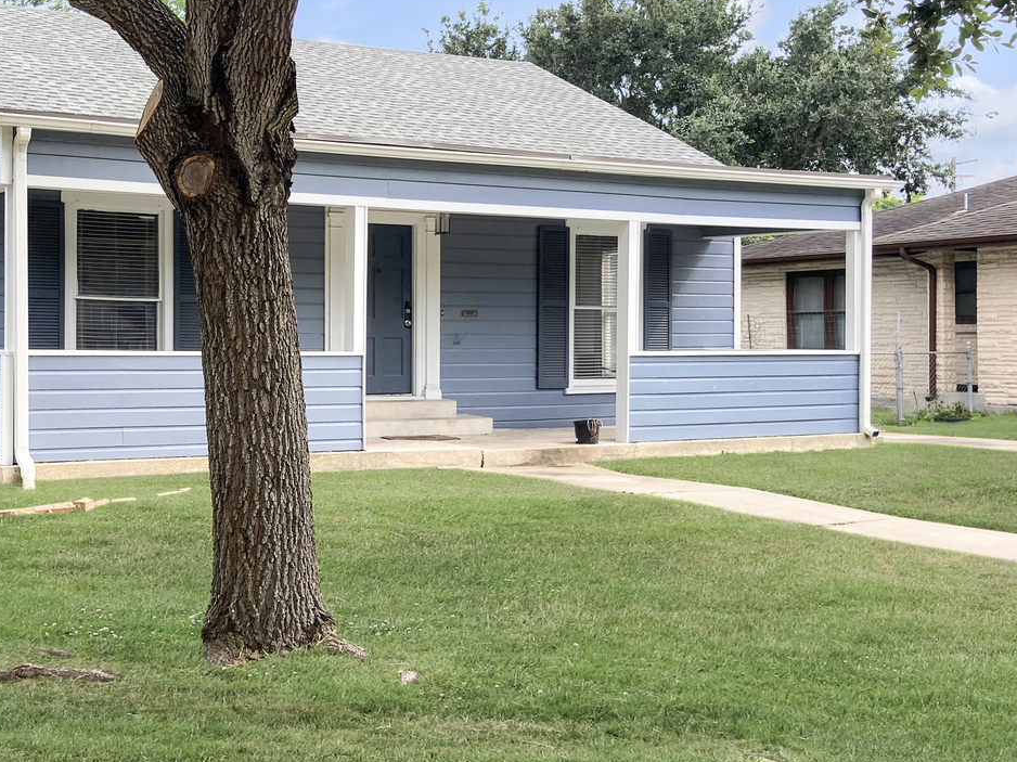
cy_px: 466
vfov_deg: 33.5
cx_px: 314
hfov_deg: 43.1
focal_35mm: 43
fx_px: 1263
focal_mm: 3.99
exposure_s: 1/363
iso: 20
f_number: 1.8
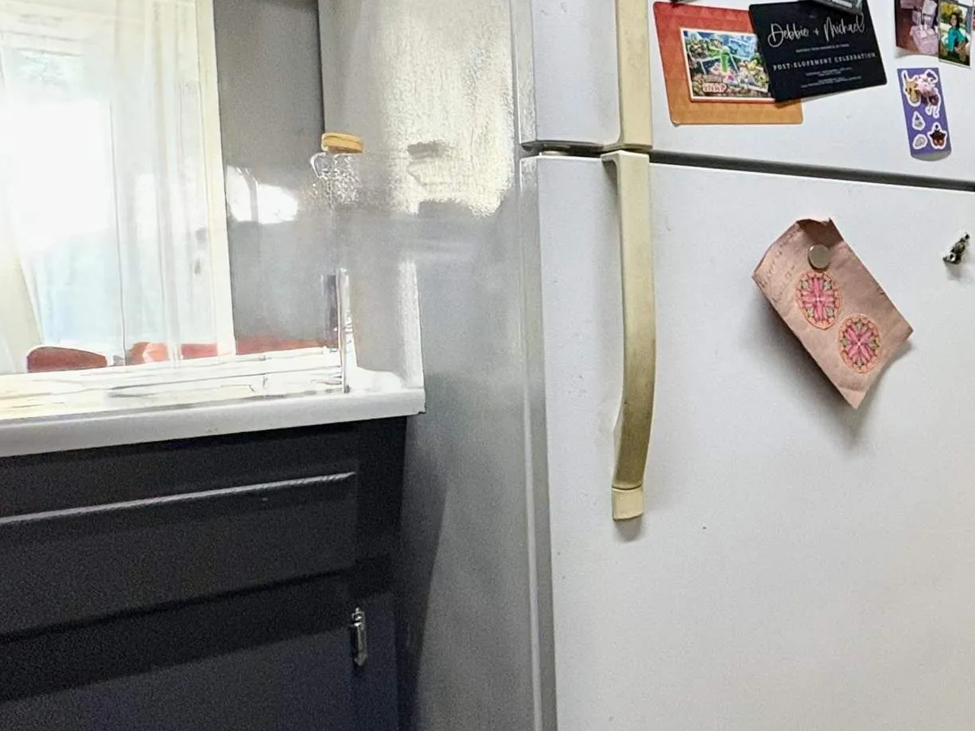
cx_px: 1143
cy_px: 325
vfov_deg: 40.6
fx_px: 986
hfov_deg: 39.5
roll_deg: +1.1
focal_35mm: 35
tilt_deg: -2.3
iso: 320
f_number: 2.2
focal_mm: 2.22
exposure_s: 1/60
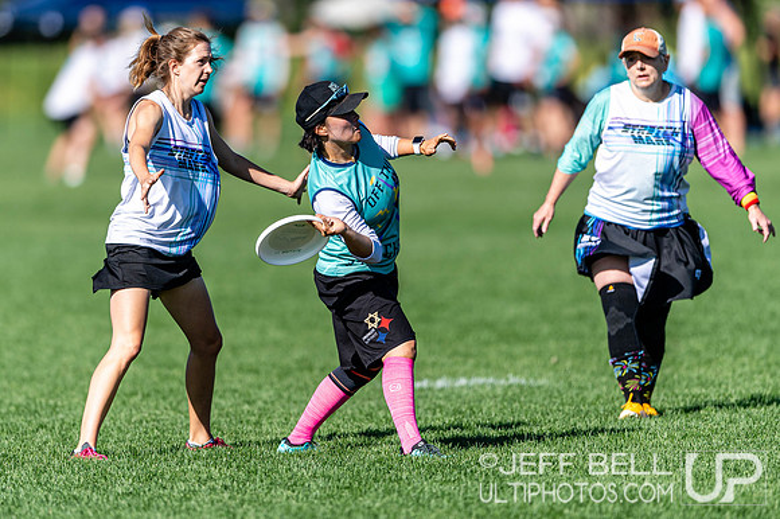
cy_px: 196
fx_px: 12948
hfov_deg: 3.5
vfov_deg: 2.3
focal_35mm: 598
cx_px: 326
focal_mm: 400
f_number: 2.8
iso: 100
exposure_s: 1/2500
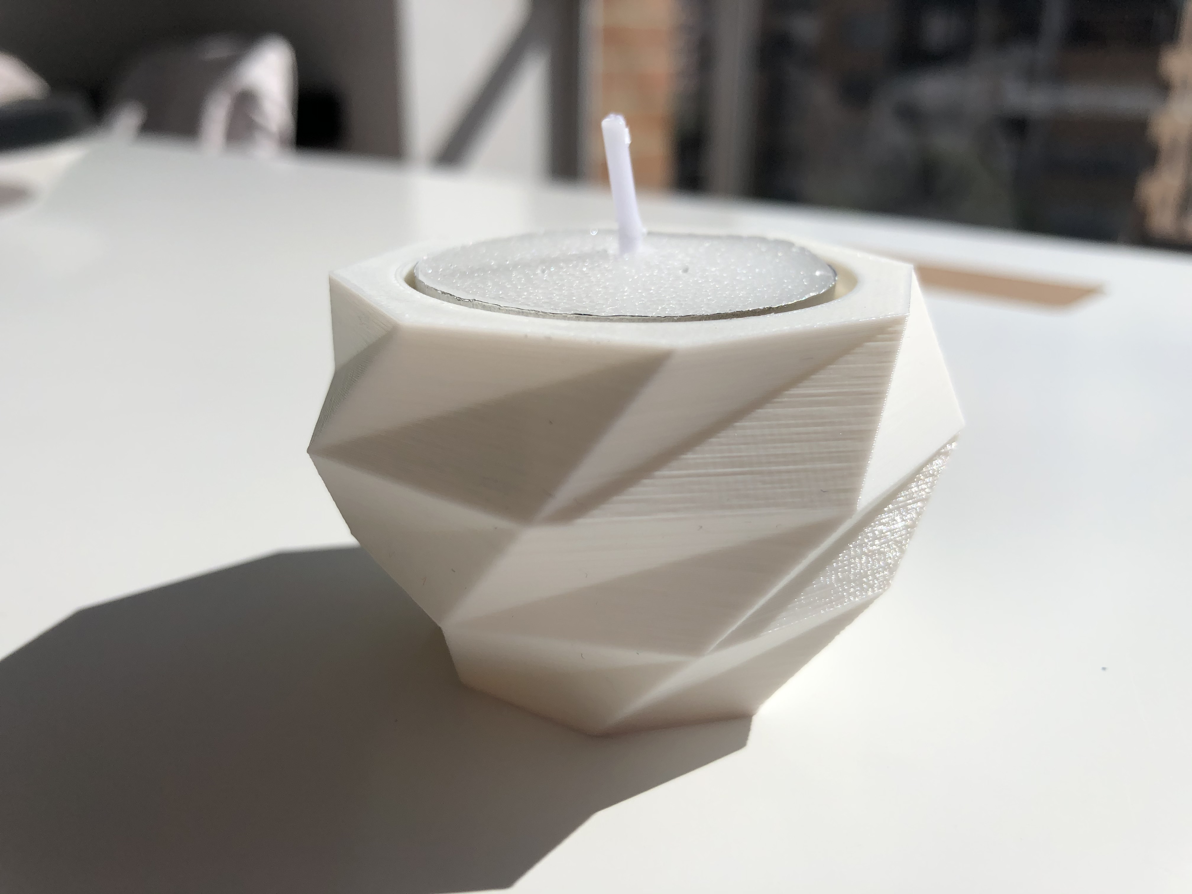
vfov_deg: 49.7
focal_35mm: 28
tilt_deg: -19.4
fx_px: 964
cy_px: 447
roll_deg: -0.4
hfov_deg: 63.4
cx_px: 596
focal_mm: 3.99
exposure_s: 1/6024
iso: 25
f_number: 1.8
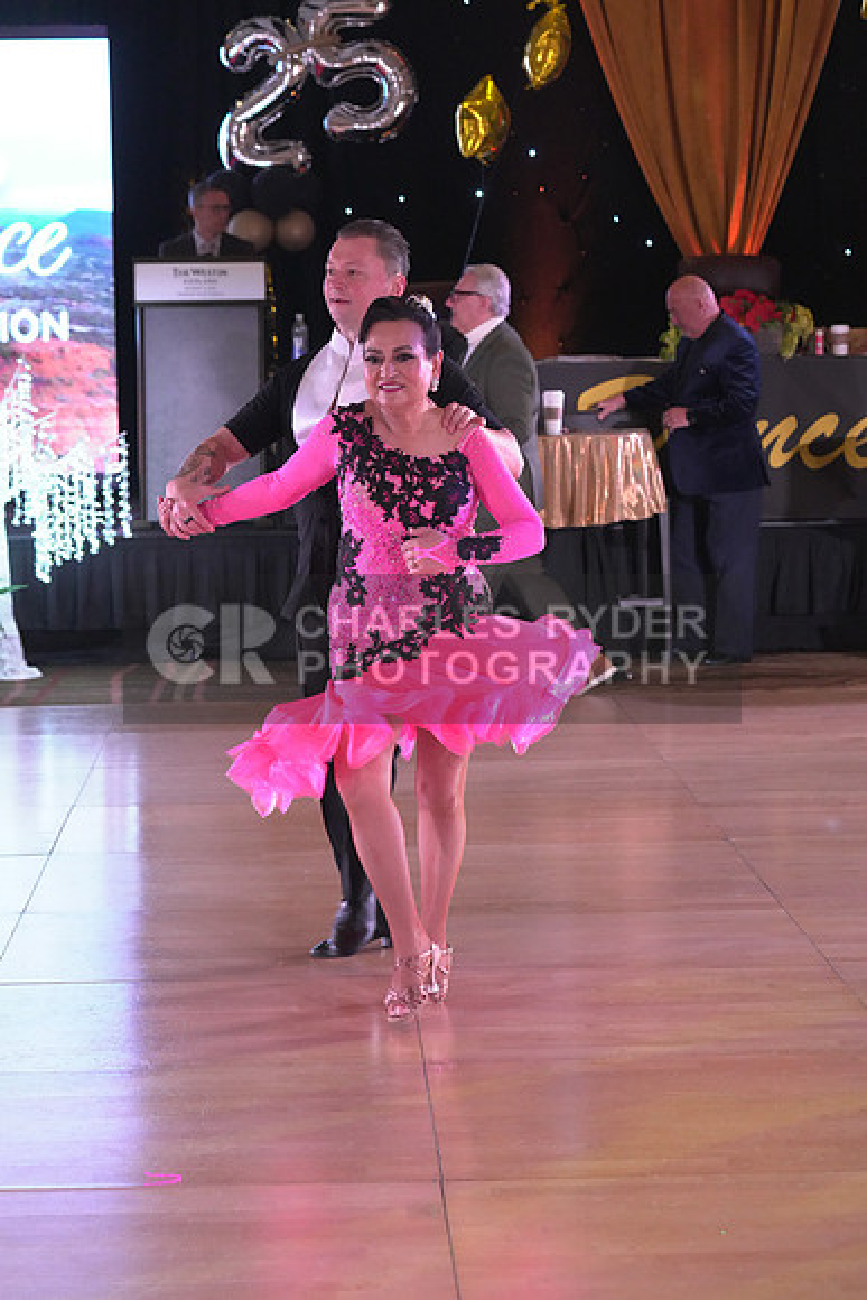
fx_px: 3249
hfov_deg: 15.2
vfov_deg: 22.6
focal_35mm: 90
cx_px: 434
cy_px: 650
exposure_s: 1/320
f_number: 5.6
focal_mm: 90
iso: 6400
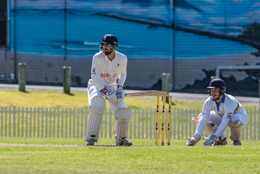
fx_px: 4885
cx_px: 105
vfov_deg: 2.0
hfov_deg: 3.0
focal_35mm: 676
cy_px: 86
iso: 640
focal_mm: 360
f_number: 7.1
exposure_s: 1/2500
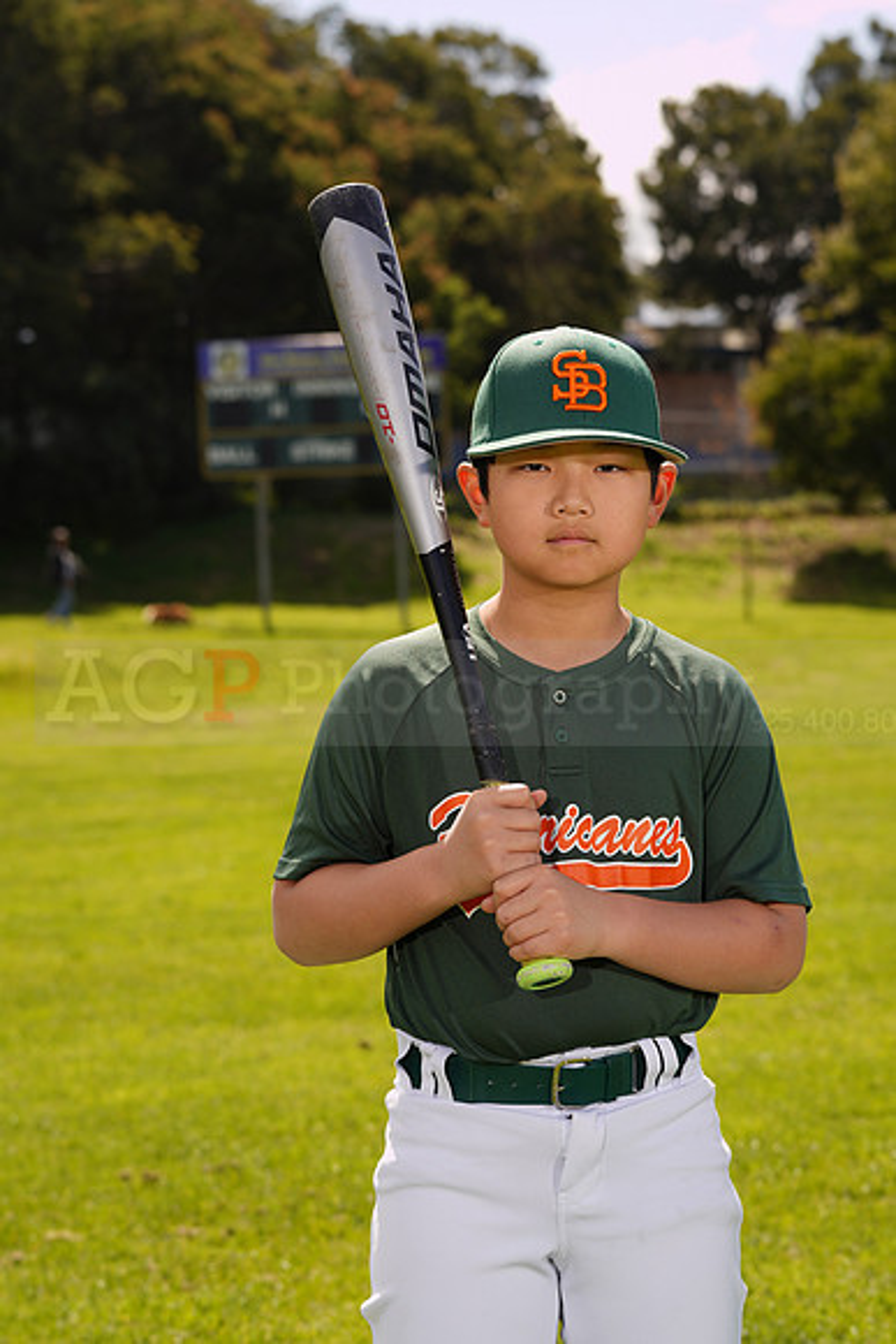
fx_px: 3731
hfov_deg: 13.7
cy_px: 672
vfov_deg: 20.4
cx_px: 448
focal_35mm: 100
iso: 80
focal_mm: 100
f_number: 9
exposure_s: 1/160
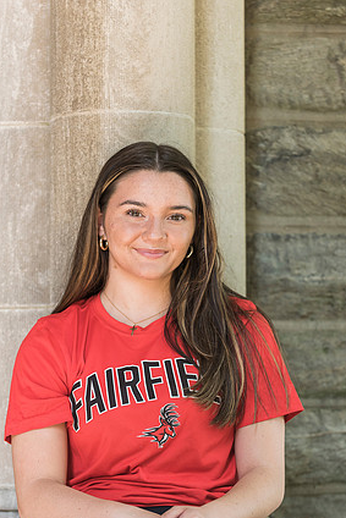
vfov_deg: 16.6
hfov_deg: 11.2
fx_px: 1772
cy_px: 264
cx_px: 166
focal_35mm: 123
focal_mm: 116
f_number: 4.5
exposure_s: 1/250
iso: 1000
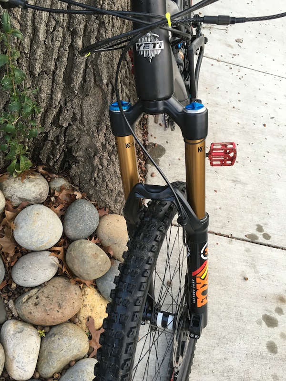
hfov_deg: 48.2
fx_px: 319
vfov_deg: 61.7
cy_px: 190
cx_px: 143
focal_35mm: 29
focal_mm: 4.15
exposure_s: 1/30
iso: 40
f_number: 2.2
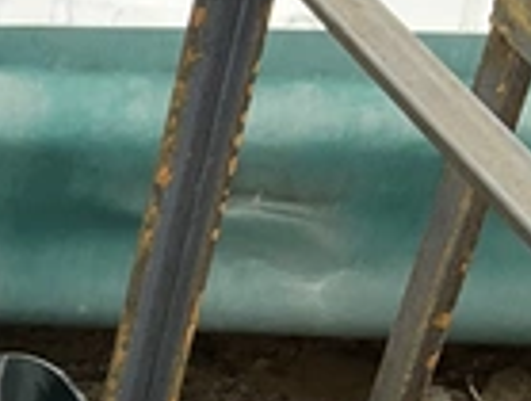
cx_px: -630
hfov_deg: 11.1
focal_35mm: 156
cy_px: 617
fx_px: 2399
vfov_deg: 9.3
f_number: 1.8
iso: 25
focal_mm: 3
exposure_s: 1/305
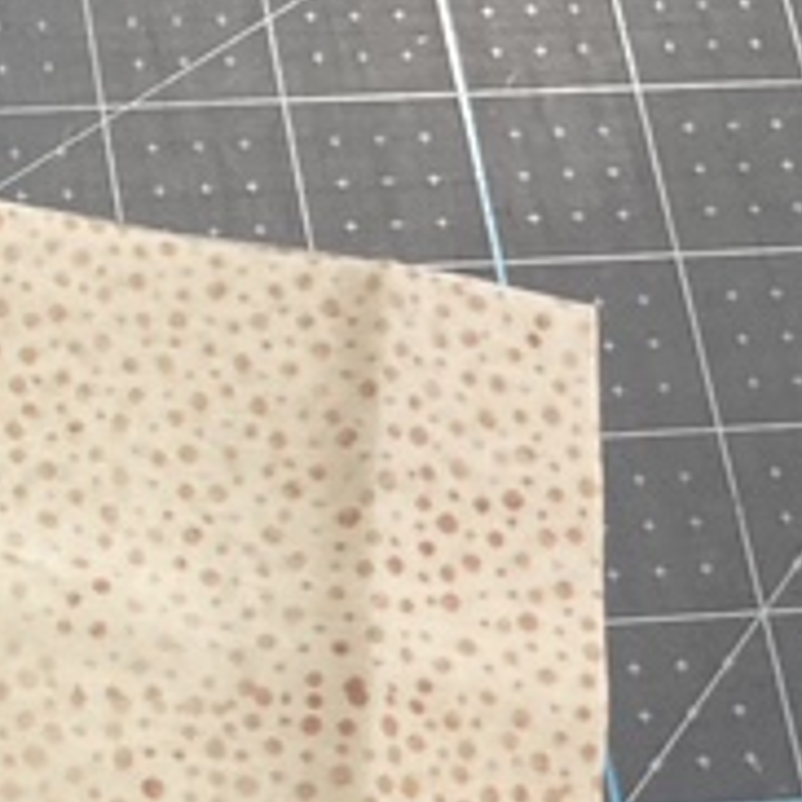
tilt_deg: -71.5
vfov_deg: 19.1
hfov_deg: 17.1
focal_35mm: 90
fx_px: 2359
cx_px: -472
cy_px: 630
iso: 160
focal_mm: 3
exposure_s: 1/60
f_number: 1.8
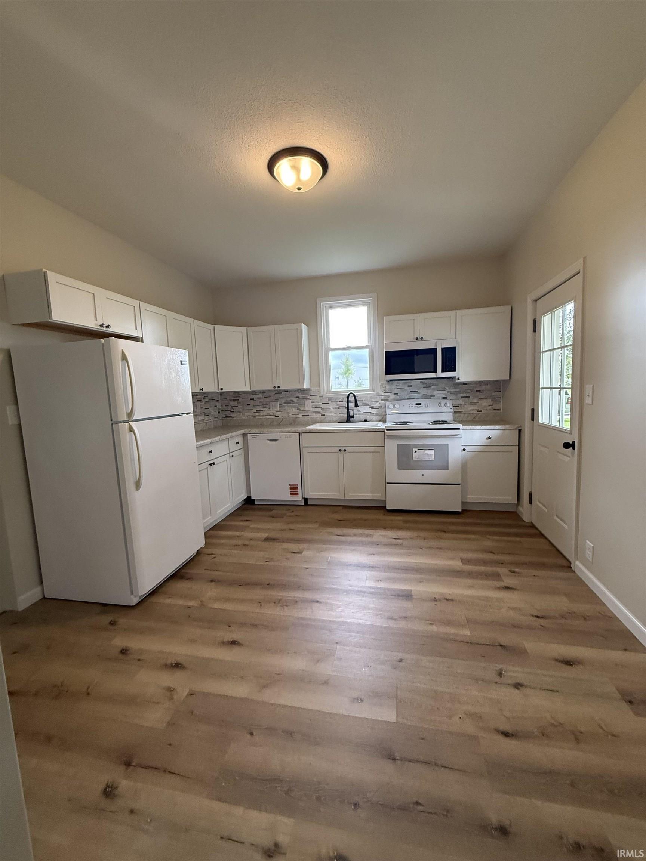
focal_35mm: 14
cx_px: 323
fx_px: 348
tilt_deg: -6.4
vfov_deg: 102.1
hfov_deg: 85.7
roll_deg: +1.4
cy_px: 430
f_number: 2.2
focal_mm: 2.22
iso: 320
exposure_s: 1/120
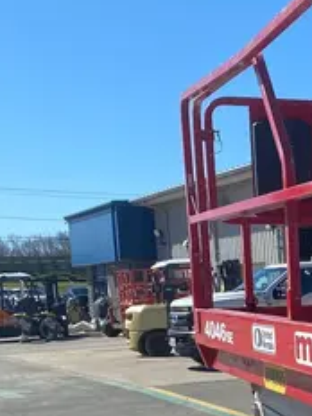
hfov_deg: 16.8
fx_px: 985
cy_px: 419
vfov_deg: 22.9
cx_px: 421
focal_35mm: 82
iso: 32
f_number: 1.8
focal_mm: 4.25
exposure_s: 1/2315
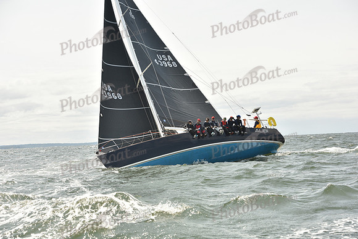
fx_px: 746
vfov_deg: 18.2
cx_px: 179
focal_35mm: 75
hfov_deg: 27.0
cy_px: 120
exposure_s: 1/800
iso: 250
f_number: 7.1
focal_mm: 75
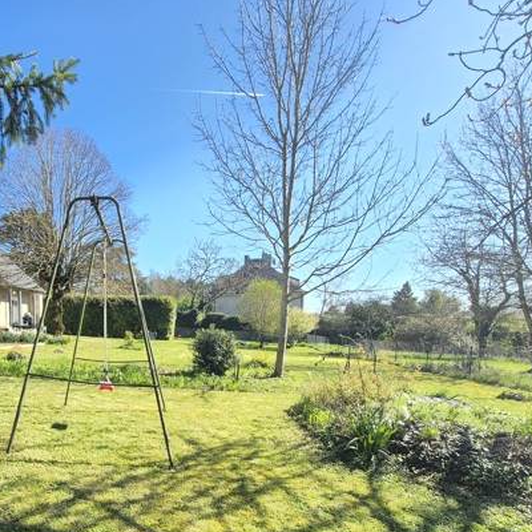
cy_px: 370
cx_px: 138
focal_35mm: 23
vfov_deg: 64.8
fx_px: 400
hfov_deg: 63.6
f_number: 2.2
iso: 50
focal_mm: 1.74
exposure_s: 1/415
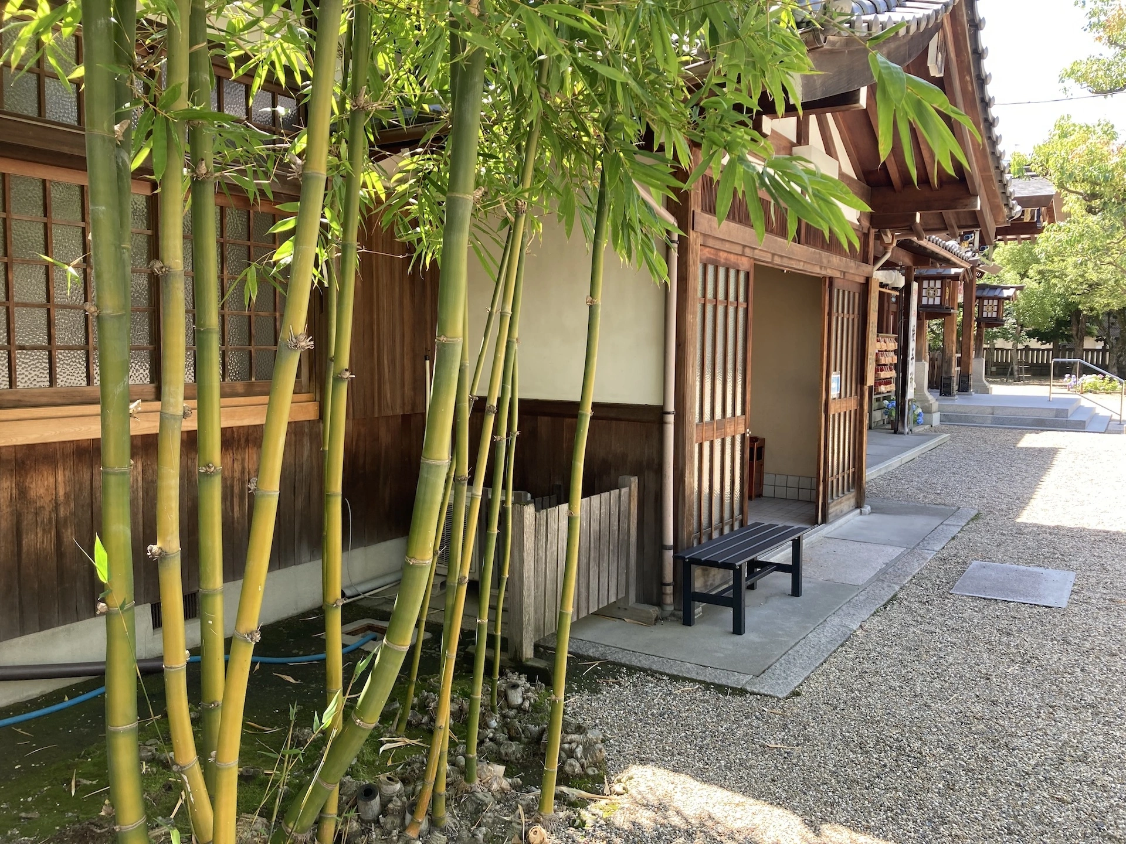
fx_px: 911
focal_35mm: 28
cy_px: 422
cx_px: 563
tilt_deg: -3.3
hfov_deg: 63.4
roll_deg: -1.5
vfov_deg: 49.7
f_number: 1.8
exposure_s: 1/120
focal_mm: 3.99
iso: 32
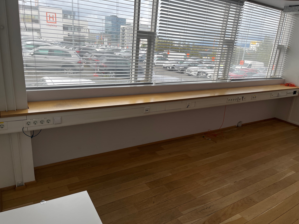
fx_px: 225
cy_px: 112
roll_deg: -3.6
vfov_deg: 53.0
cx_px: 150
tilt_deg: -17.8
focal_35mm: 26
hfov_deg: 67.3
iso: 50
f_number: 1.6
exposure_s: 1/413
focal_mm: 5.1
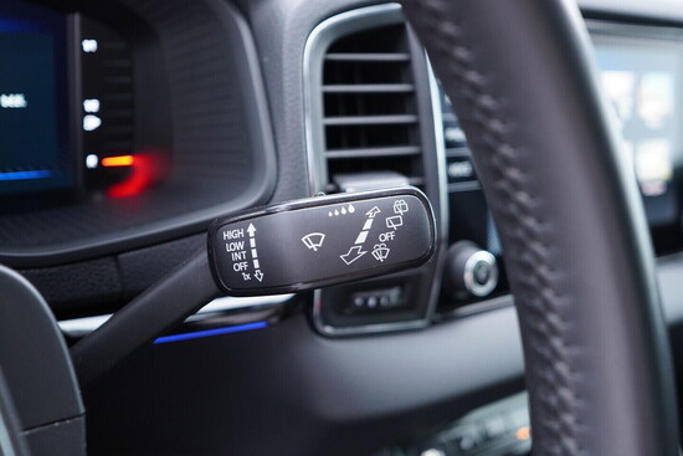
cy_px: 228
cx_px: 342
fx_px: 683
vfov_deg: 36.9
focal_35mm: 36
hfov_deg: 53.1
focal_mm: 24
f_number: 2.8
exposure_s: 1/40
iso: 640
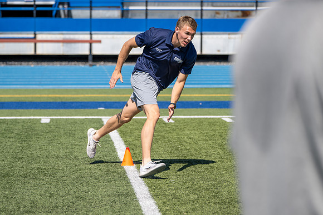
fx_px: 1010
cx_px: 145
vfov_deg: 12.2
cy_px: 118
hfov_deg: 18.2
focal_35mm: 113
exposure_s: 1/800
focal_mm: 102
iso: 50
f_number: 3.2
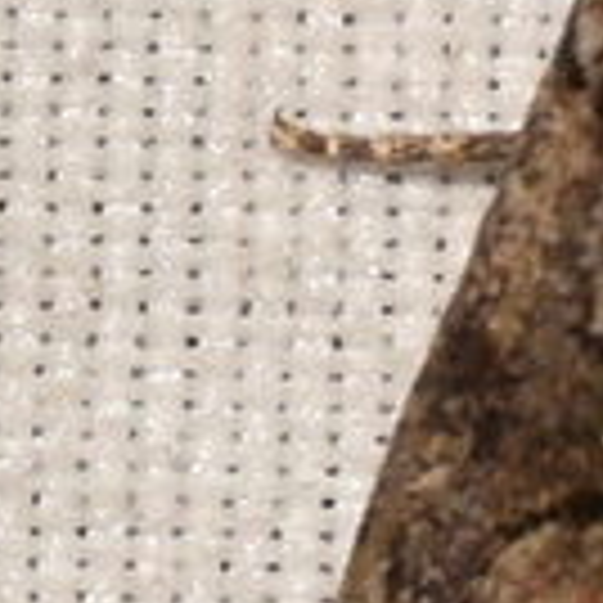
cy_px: 148
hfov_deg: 1.6
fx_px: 21994
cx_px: 968
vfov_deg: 1.6
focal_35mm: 1116
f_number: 14
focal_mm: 122
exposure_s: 1/160
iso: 125
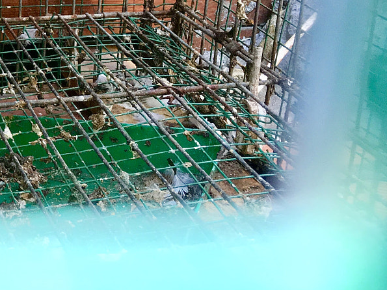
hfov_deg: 22.3
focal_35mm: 78
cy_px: -47
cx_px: -124
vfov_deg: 18.1
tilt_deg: -18.2
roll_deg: +2.1
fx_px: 872
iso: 40
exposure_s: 1/100
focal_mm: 4.15
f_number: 2.2
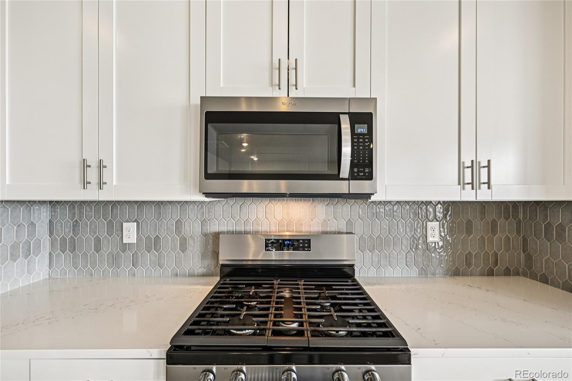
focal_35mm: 14
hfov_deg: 104.3
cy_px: 190
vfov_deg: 81.2
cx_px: 286
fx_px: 222
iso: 400
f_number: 11
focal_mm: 14
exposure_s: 1/6
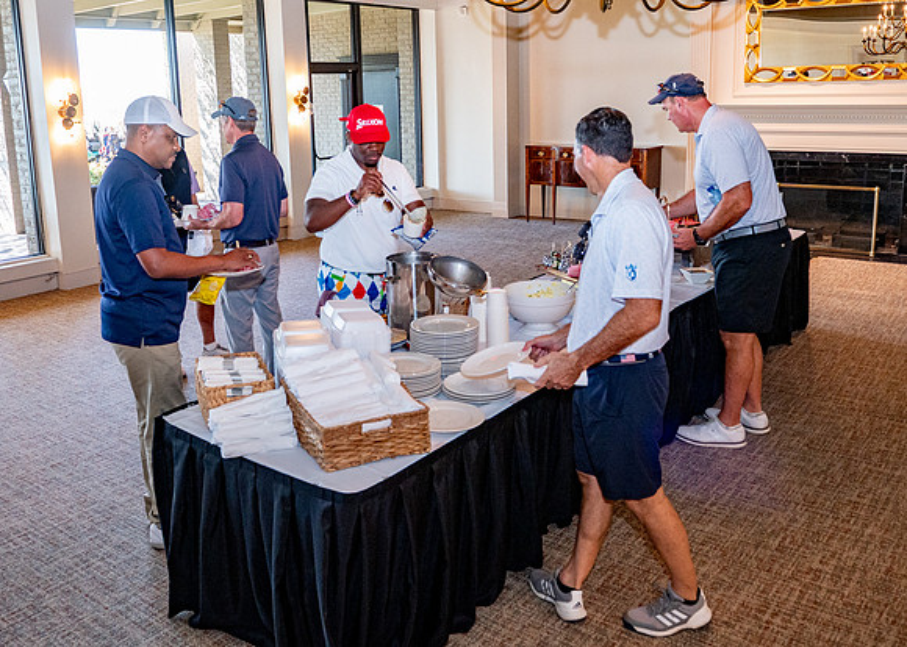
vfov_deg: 43.2
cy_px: 250
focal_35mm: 32
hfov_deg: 58.2
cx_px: 406
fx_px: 812
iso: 2500
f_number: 4.5
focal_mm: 24
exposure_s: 1/200
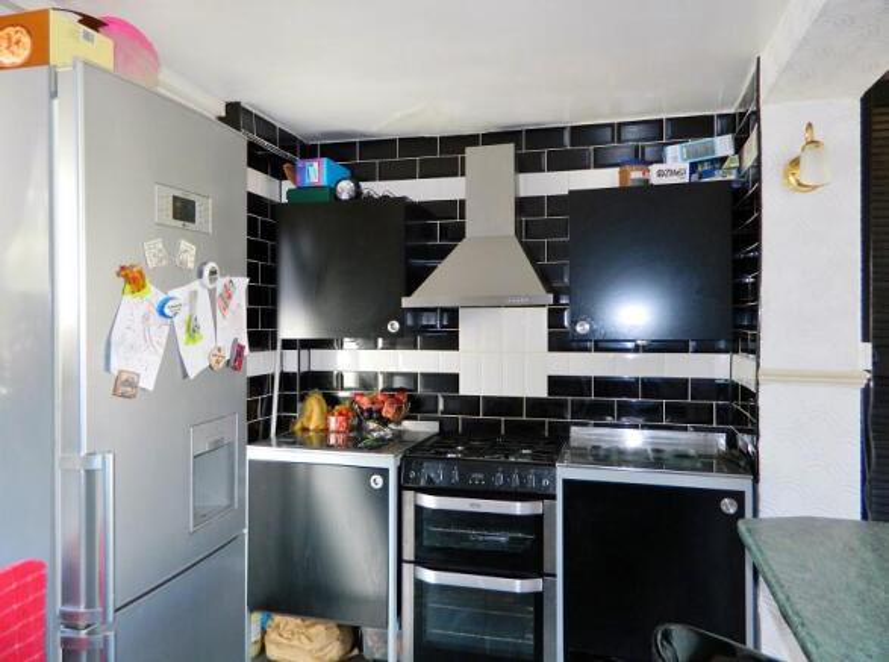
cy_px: 331
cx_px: 444
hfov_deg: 69.5
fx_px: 640
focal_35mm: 25
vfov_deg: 54.7
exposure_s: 1/30
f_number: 3.1
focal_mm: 4.5
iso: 200
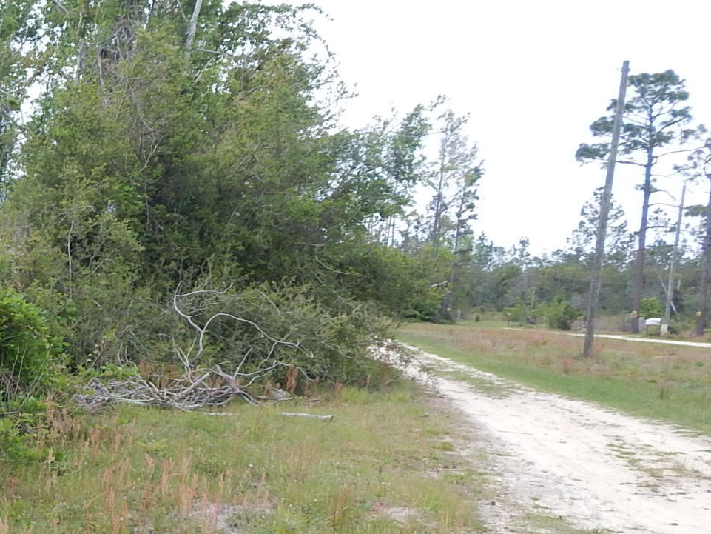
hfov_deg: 31.5
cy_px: 416
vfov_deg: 27.6
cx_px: -121
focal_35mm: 52
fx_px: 1068
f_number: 3
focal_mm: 4
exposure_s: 1/500
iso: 125
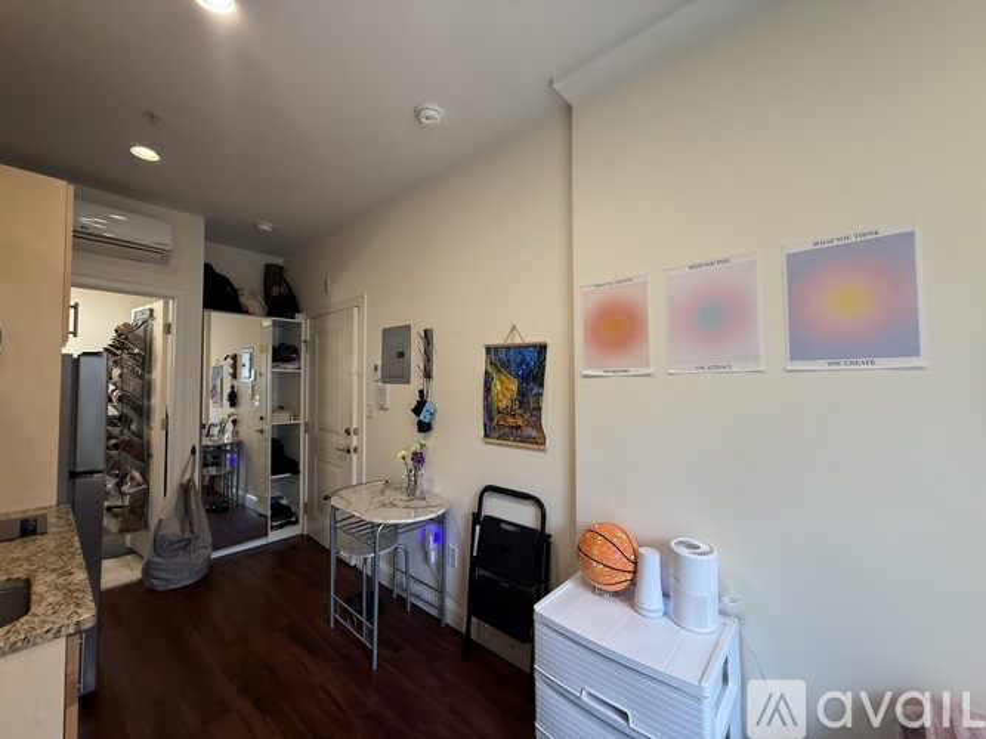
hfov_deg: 102.1
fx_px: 399
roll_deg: +0.1
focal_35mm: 14
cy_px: 370
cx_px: 493
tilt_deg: +2.0
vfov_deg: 85.7
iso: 250
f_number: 2.2
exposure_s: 1/60
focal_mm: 2.22
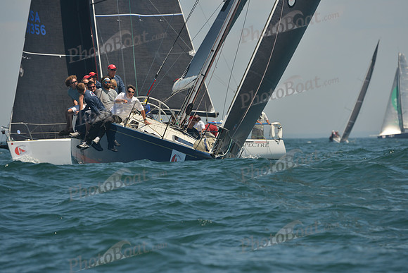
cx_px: 204
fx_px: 4307
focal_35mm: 380
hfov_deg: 5.4
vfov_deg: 3.6
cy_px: 136
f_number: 5.6
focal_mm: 380
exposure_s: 1/1250
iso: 250
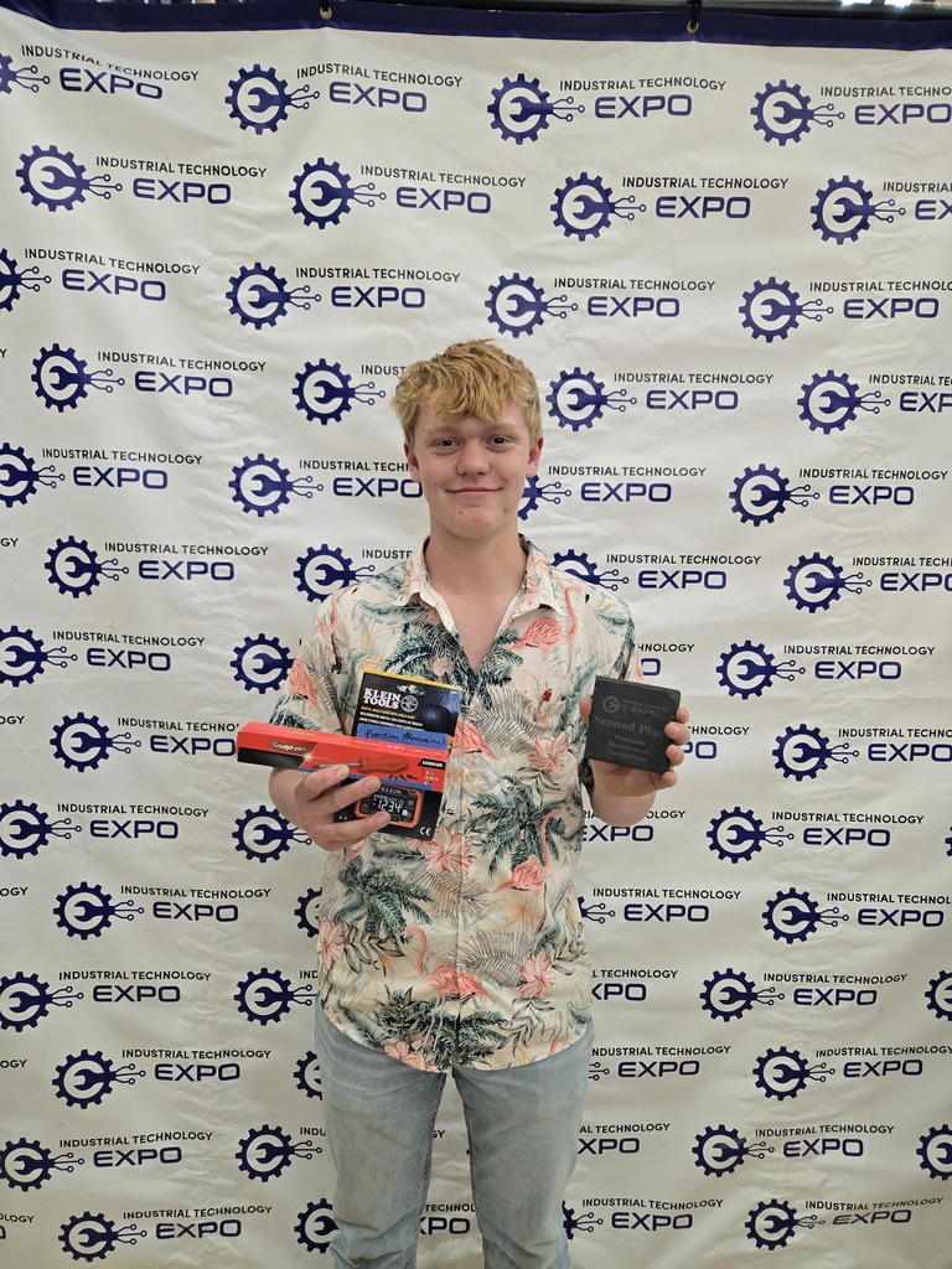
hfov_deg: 58.9
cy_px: 634
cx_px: 476
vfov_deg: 73.9
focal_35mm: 23
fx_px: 843
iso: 400
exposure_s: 1/120
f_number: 1.8
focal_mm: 5.4
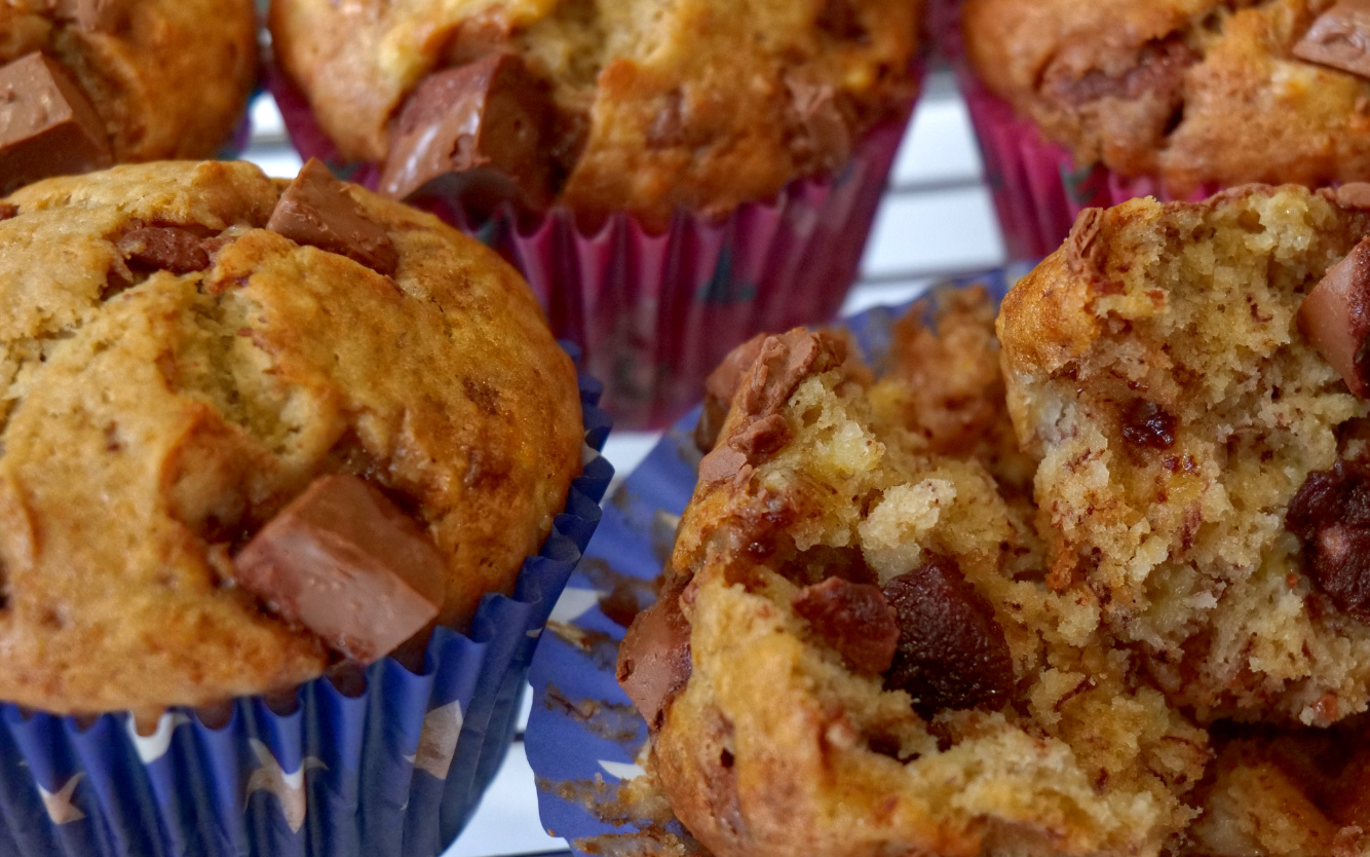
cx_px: 844
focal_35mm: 88
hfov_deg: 23.5
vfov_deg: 14.9
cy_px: 438
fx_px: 3286
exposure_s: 1/80
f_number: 7.1
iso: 5000
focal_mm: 60
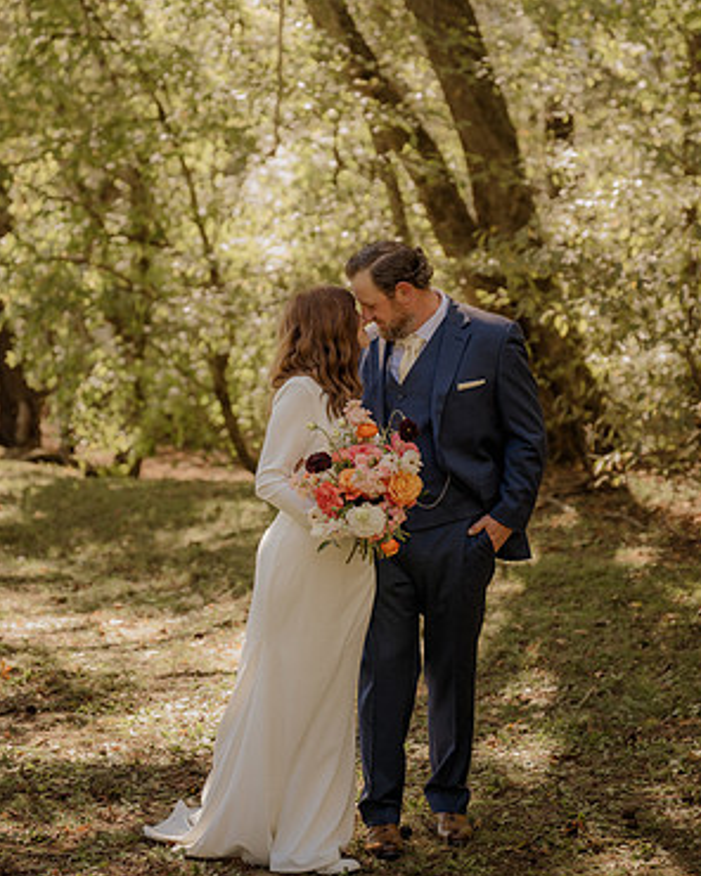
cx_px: 353
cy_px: 379
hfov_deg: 19.2
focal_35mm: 80
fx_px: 2075
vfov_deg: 23.8
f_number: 2.8
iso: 400
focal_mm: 70
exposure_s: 1/500
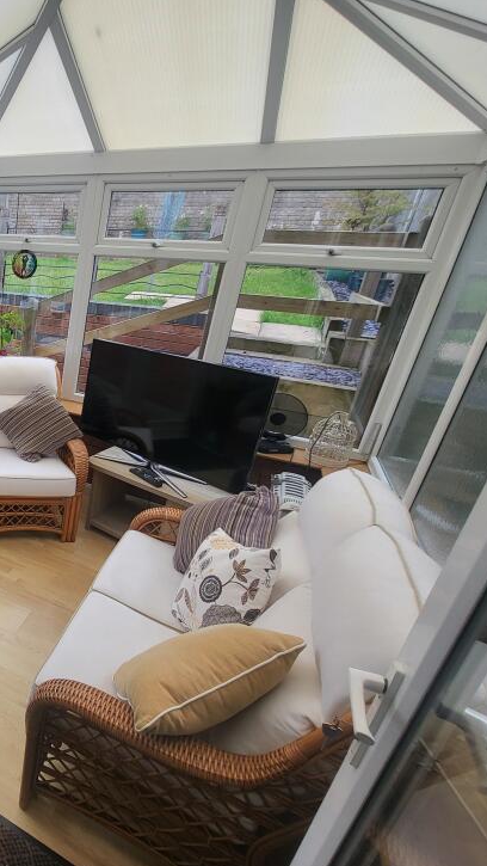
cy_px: 435
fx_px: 459
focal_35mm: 20
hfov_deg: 45.2
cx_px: -21
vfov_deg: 86.6
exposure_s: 1/118
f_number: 2.2
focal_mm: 1.74
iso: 32
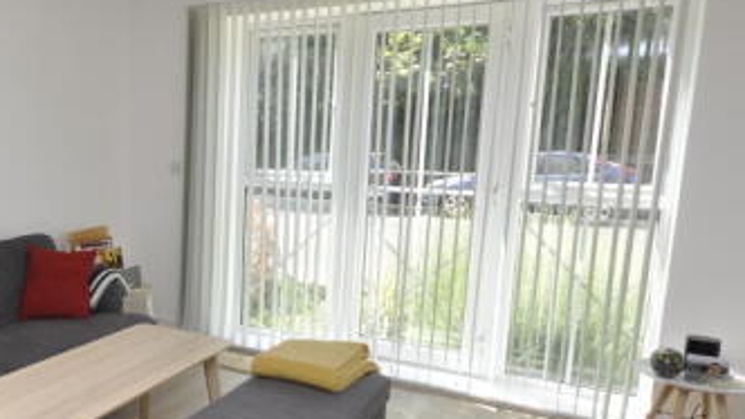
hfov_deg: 59.4
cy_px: 240
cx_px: 188
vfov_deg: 37.7
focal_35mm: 31
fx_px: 613
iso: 280
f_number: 5.6
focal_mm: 10
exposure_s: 1/125
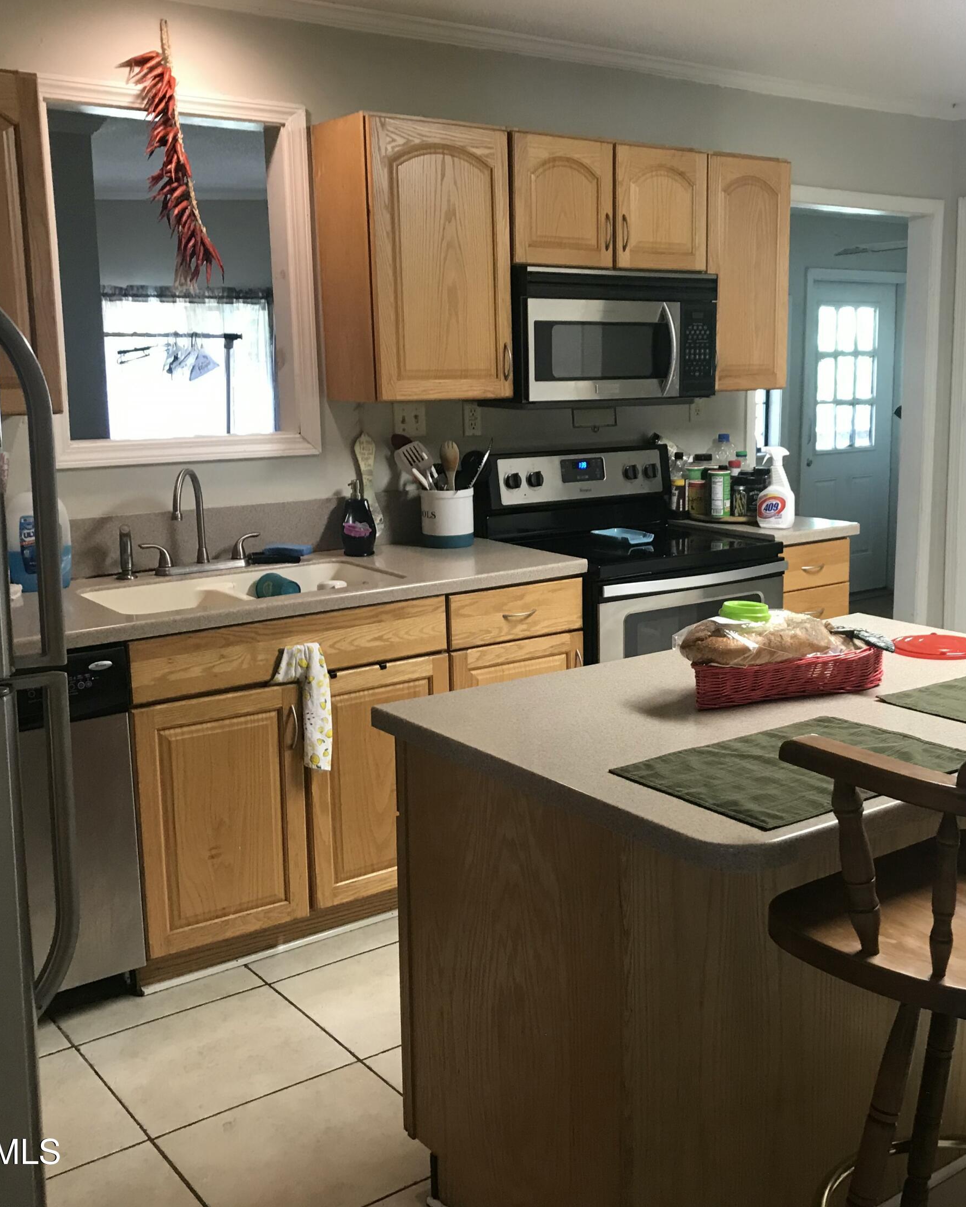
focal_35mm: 37
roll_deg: +0.4
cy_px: 595
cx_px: 623
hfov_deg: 39.8
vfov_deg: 49.1
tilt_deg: -10.3
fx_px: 1322
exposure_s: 1/15
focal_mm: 3.99
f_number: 1.8
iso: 50
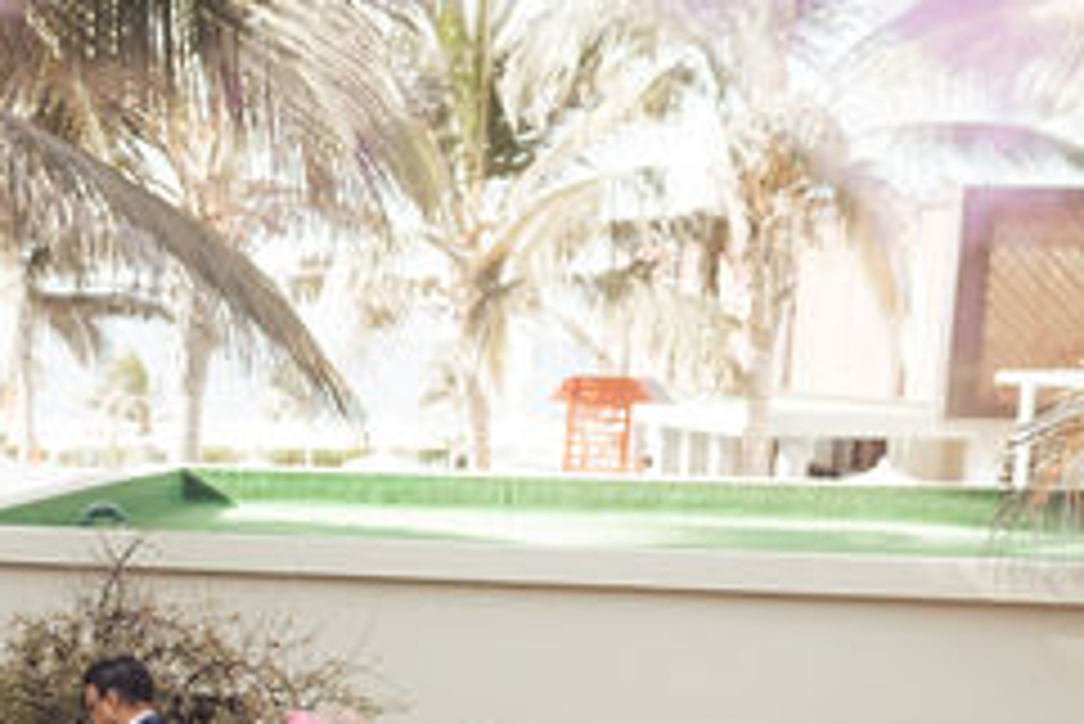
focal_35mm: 93
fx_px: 2802
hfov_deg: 20.4
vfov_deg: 14.4
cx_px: -229
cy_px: 816
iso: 100
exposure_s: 1/640
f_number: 2.5
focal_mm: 35
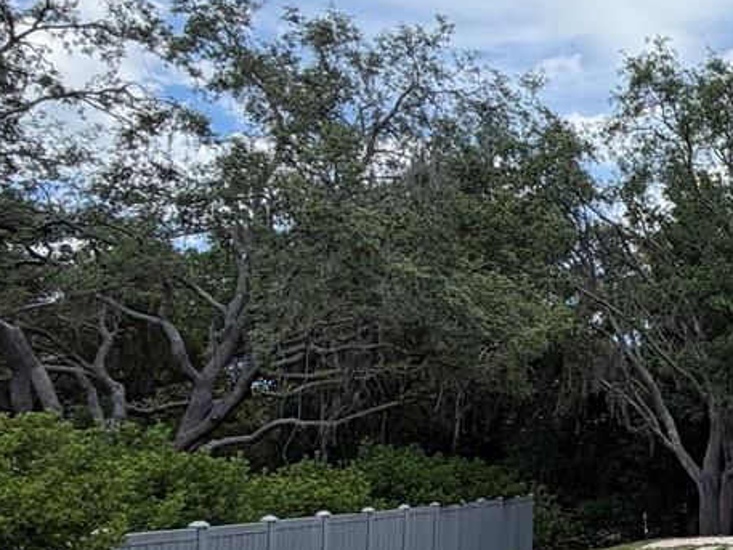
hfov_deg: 29.6
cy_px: 354
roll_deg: +2.9
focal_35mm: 49
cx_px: 994
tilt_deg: +8.3
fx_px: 1038
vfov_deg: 29.5
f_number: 2.2
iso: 20
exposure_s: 1/770
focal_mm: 2.22
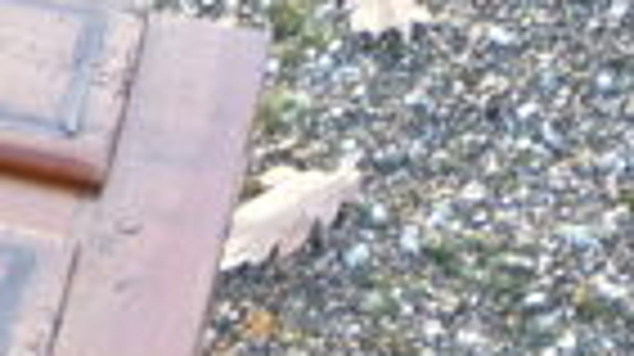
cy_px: 1280
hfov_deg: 8.7
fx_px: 3896
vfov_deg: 4.8
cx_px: -701
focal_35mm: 232
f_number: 3.3
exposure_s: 1/30
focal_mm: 5.2
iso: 100
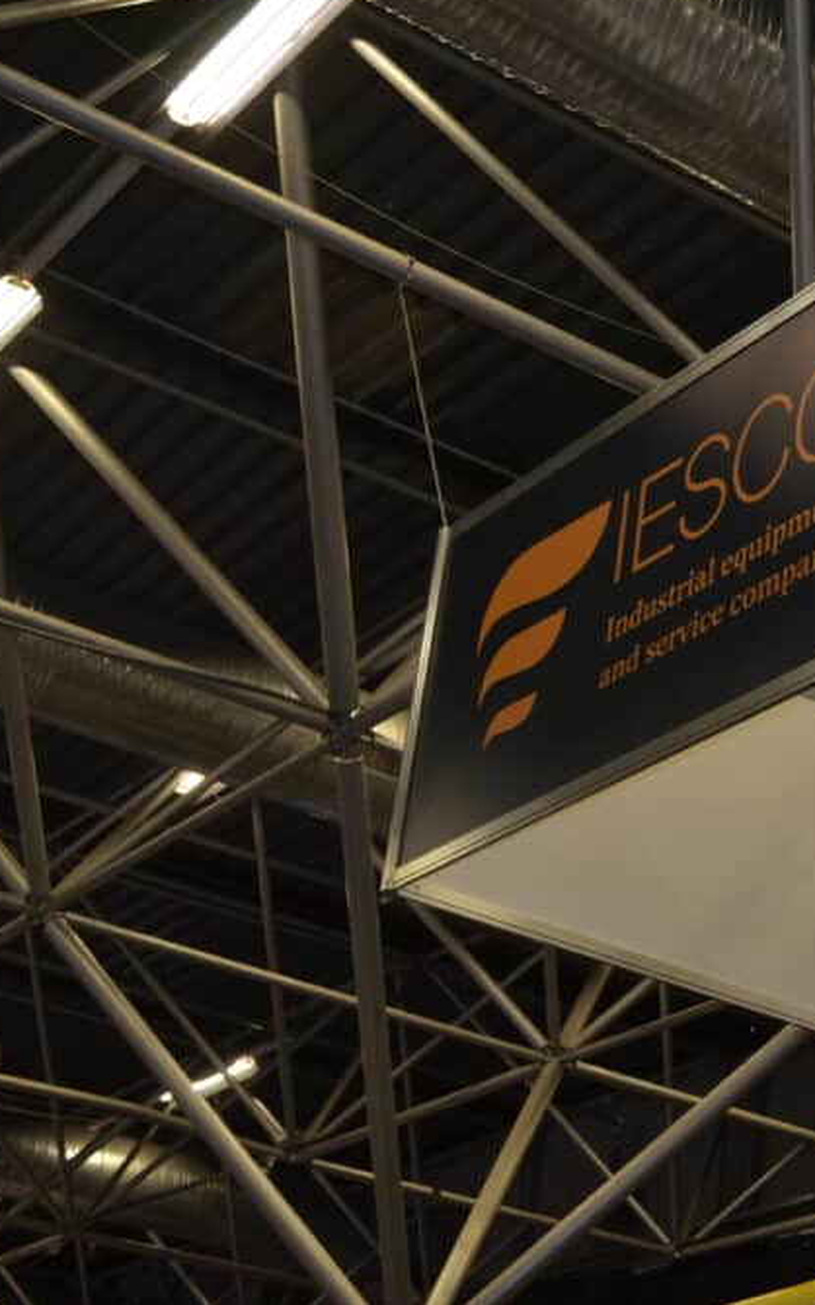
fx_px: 2488
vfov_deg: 29.4
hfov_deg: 18.0
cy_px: 648
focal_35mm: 70
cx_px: 875
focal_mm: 30
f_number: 4.5
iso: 400
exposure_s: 1/60
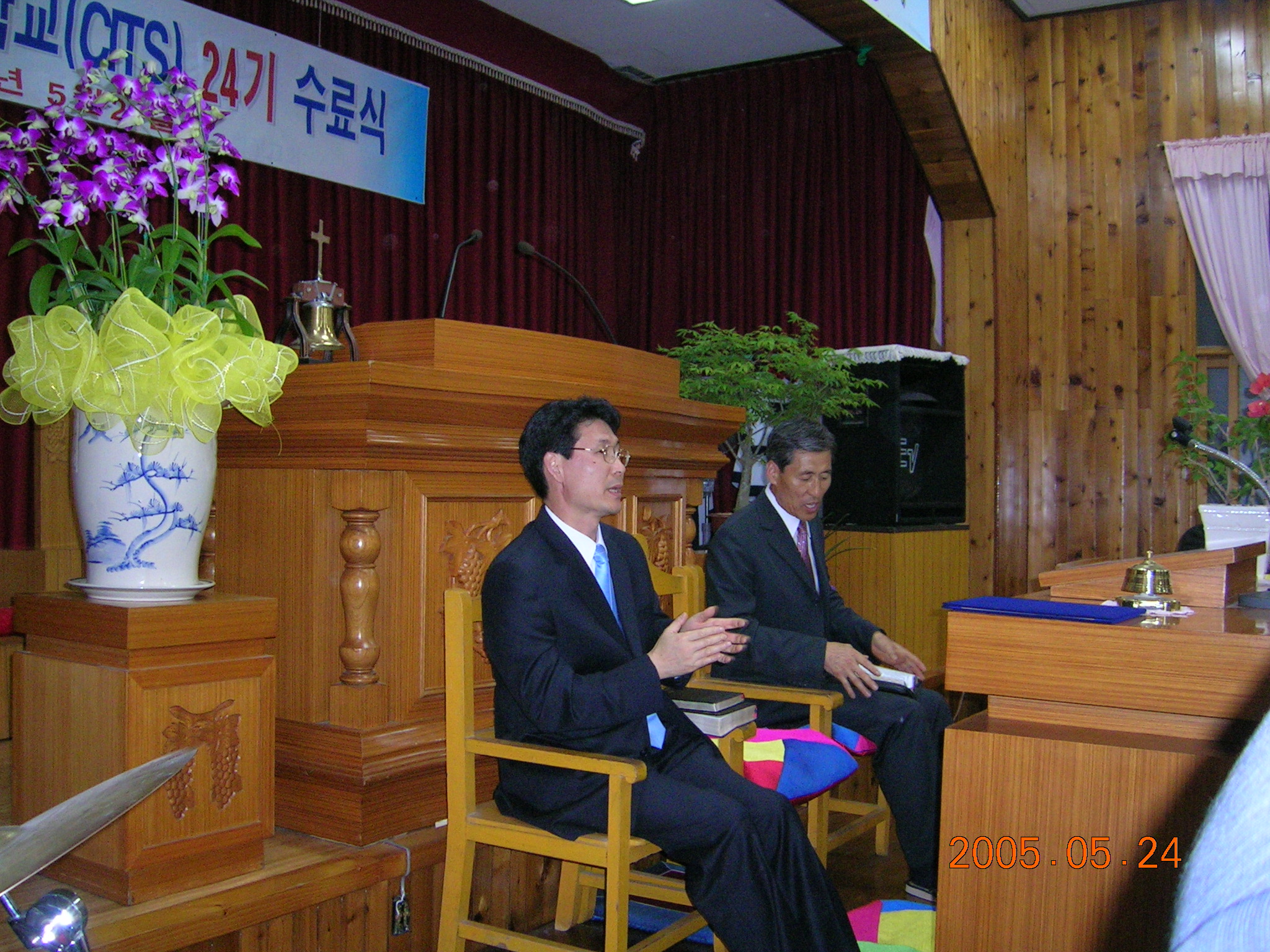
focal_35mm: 35
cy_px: 476
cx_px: 635
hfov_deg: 52.6
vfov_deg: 40.7
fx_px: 1284
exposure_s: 1/60.1
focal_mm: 5.4
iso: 200
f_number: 2.8
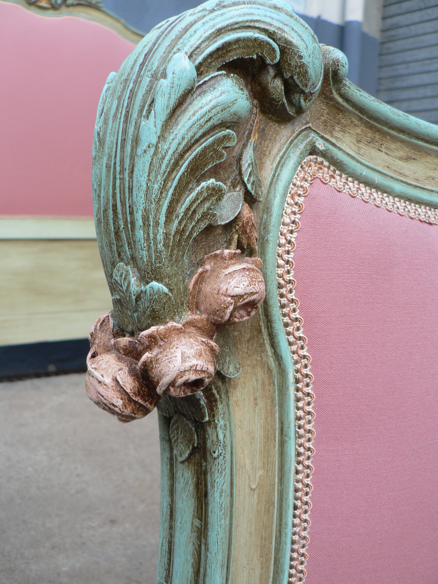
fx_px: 607
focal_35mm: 36
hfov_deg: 39.7
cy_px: 292
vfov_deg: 51.4
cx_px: 219
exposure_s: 1/60
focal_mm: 6
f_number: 2.8
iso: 80
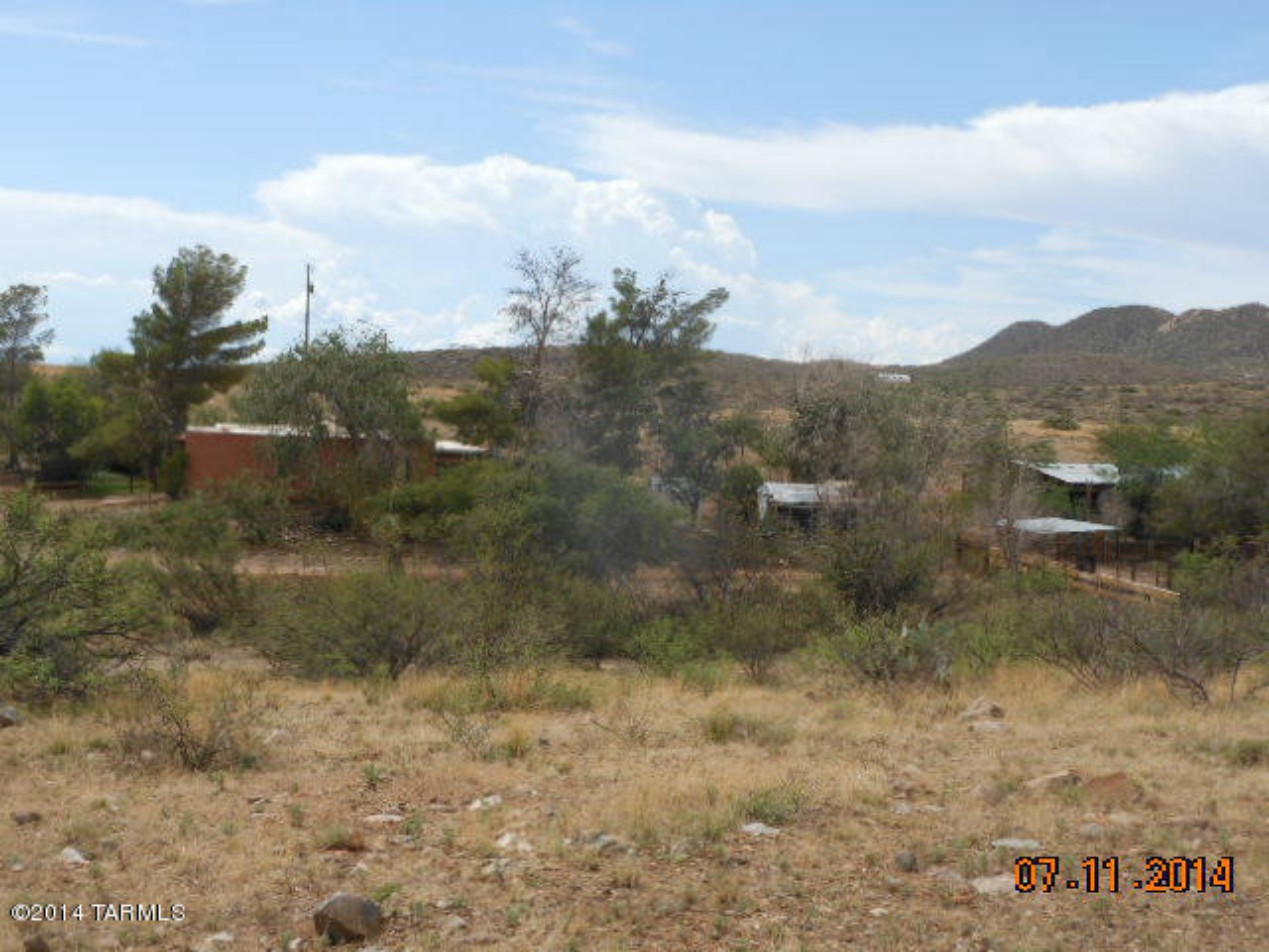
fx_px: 1650
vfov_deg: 32.2
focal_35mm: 45
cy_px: 476
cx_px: 634
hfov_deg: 42.1
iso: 80
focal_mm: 8.1
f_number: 4.6
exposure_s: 1/640
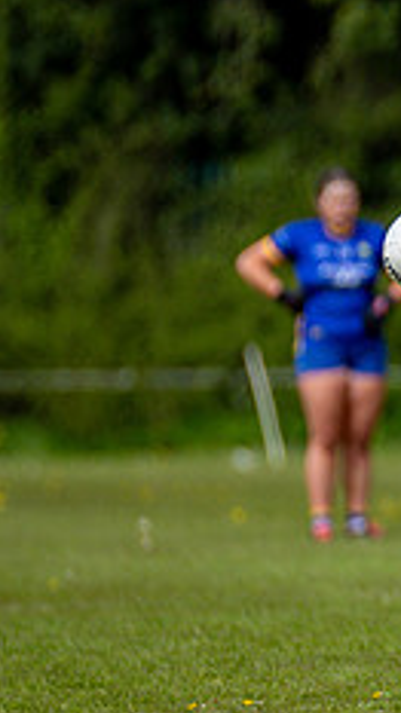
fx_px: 22030
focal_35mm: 1165
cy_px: 352
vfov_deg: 1.9
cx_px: 749
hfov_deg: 1.0
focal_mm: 300
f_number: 2.8
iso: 250
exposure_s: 1/4000
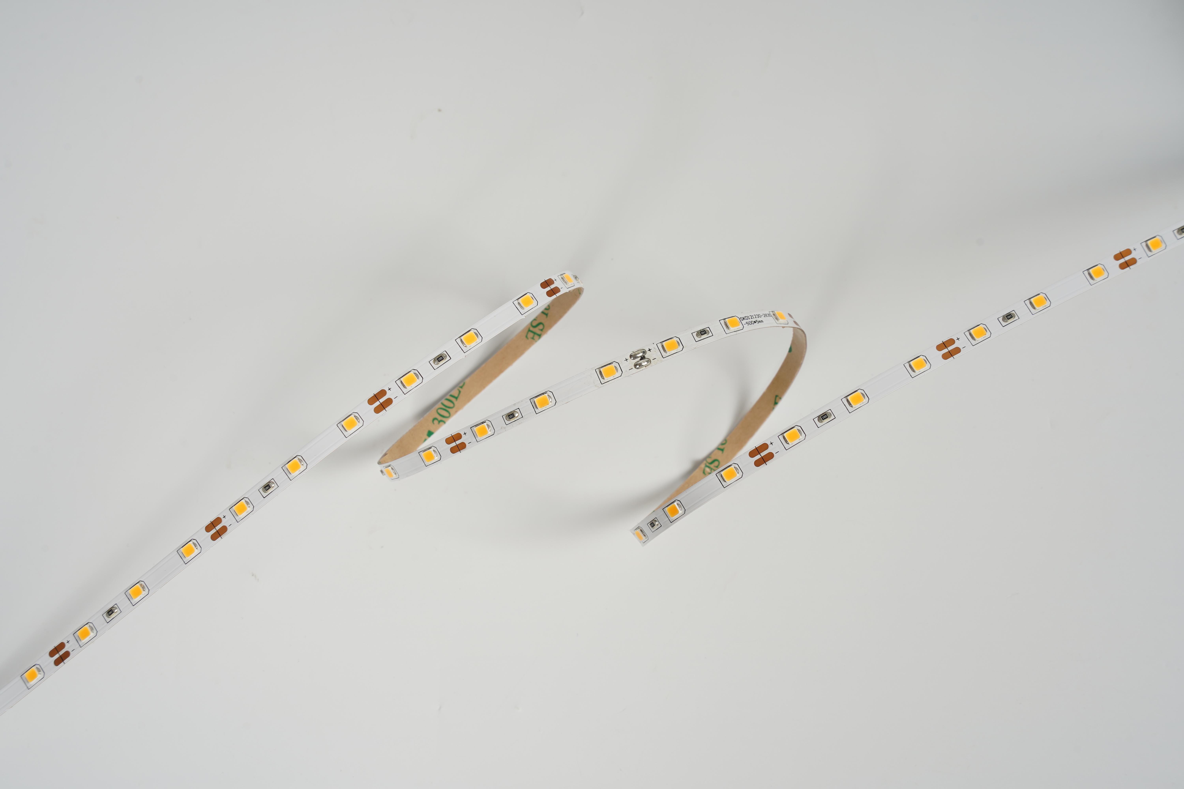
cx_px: 592
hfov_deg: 23.6
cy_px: 394
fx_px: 2828
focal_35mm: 86
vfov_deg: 15.9
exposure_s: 1/125
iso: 100
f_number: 14
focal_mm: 86
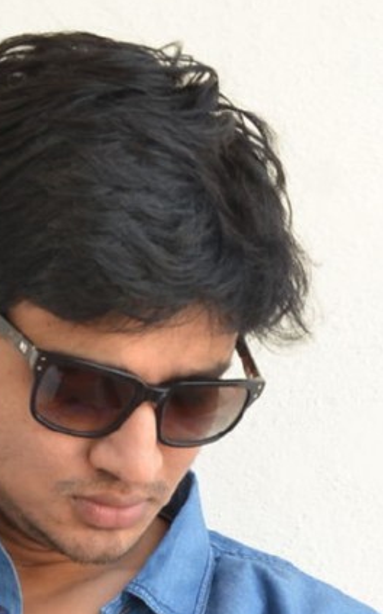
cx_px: -39
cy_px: 937
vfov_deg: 9.8
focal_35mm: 207
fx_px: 3461
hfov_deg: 6.3
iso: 500
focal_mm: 38
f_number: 5.6
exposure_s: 1/125
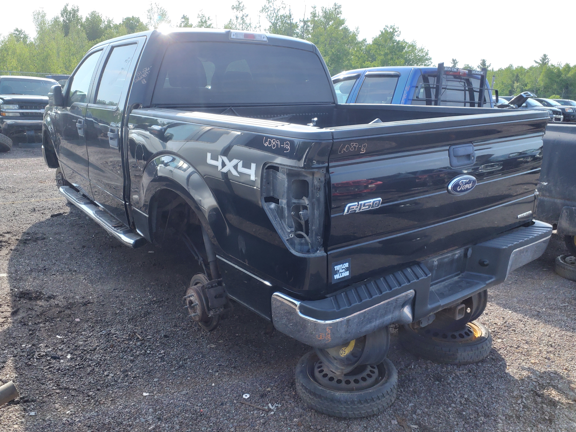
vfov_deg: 53.1
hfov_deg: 67.3
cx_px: 288
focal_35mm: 26
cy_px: 216
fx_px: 433
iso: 40
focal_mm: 3.58
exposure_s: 1/186
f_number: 1.9
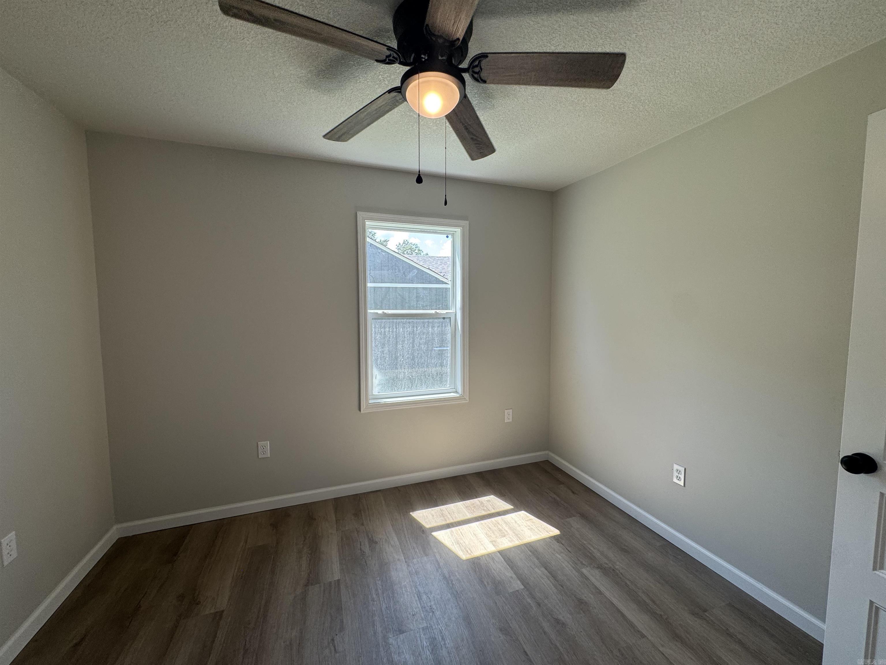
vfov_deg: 85.7
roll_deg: +1.0
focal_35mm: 14
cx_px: 443
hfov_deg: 102.1
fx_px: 358
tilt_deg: -3.6
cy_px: 332
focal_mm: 2.22
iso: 64
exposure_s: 1/120
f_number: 2.2
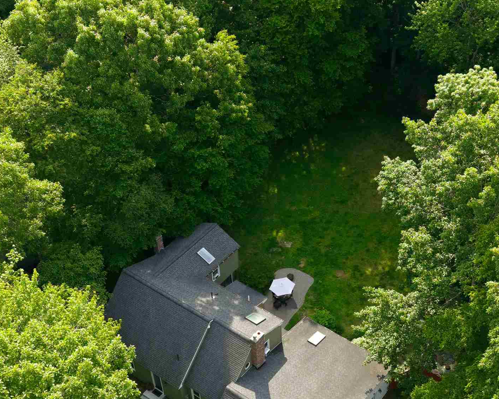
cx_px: 297
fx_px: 753
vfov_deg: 29.6
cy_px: 242
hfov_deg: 36.5
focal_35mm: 51
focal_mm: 8.7
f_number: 1.8
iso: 100
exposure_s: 1/640
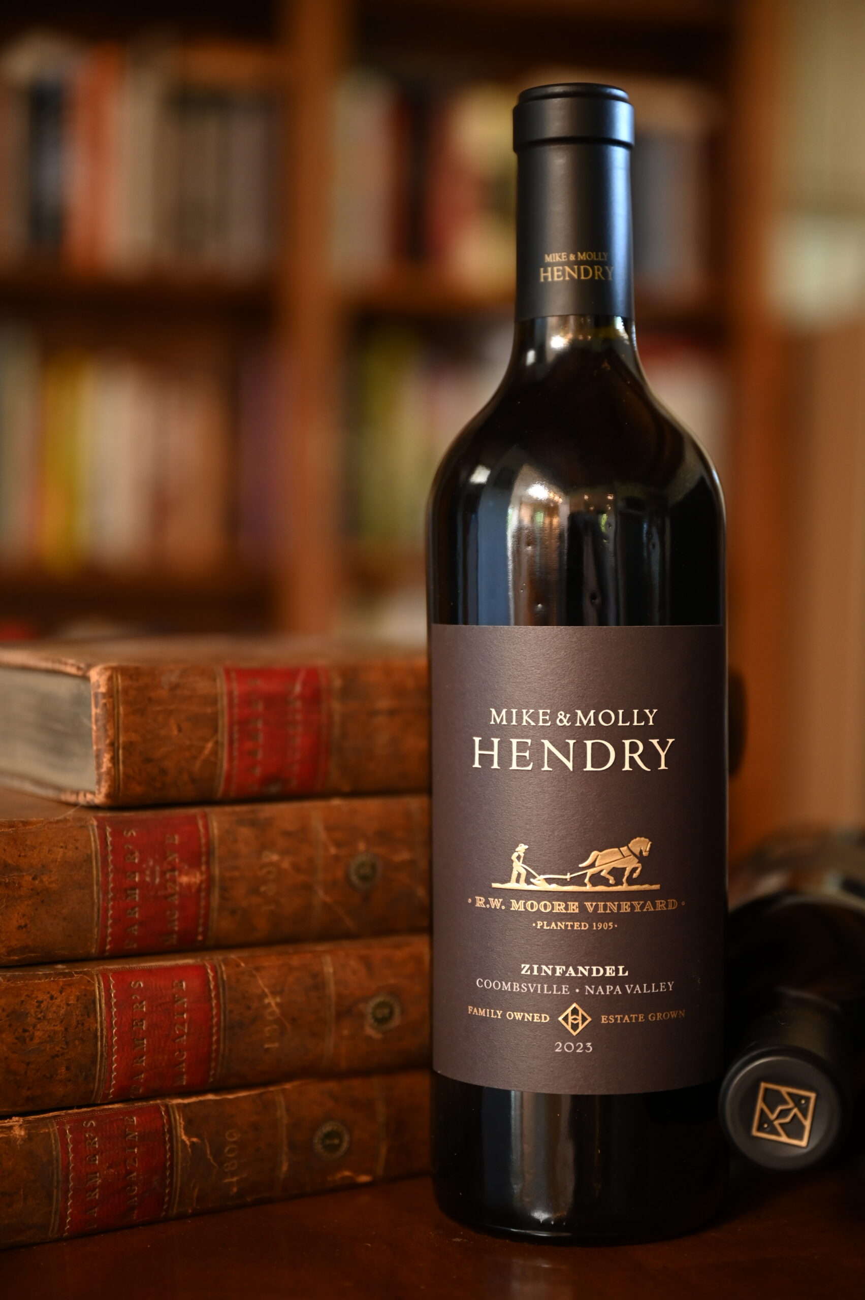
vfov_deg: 32.9
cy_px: 650
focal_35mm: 61
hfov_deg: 22.2
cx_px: 432
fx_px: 2202
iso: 1250
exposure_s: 1/80
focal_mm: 61
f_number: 2.8
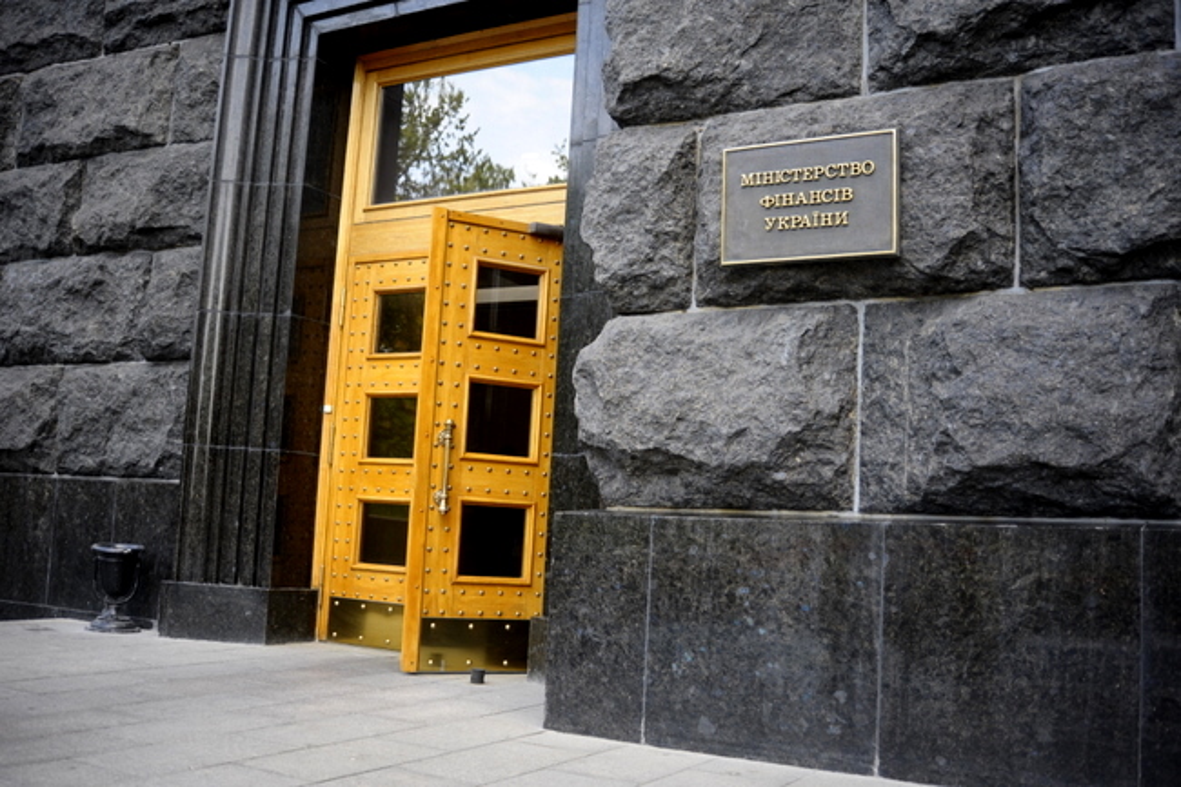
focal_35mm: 35
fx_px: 1148
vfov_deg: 37.8
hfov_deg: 54.4
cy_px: 394
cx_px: 590
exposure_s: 1/200
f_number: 4
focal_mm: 35
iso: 400
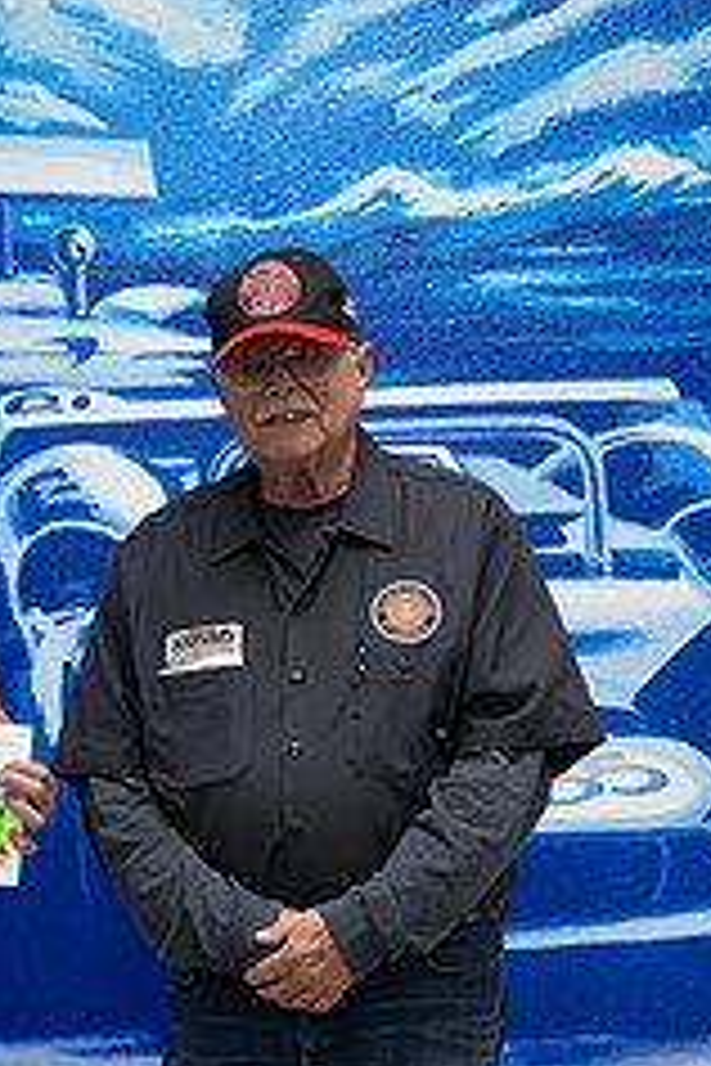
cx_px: 72
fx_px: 2696
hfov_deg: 14.9
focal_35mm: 91
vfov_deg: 21.8
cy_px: 981
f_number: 7.1
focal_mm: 48
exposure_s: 1/250
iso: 7200
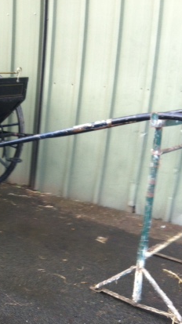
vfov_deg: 35.5
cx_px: -35
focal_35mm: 59
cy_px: 167
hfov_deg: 19.2
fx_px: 507
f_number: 2.8
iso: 100
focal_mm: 3.85
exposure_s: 1/120
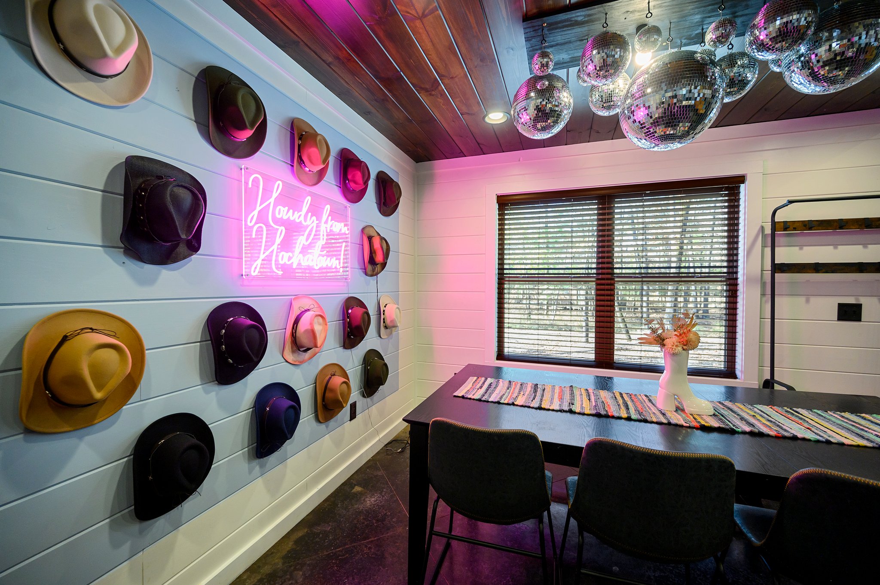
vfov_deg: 81.1
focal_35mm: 14
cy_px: 292
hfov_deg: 104.3
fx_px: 342
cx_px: 440
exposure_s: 1/80
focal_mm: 14
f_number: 4
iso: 500
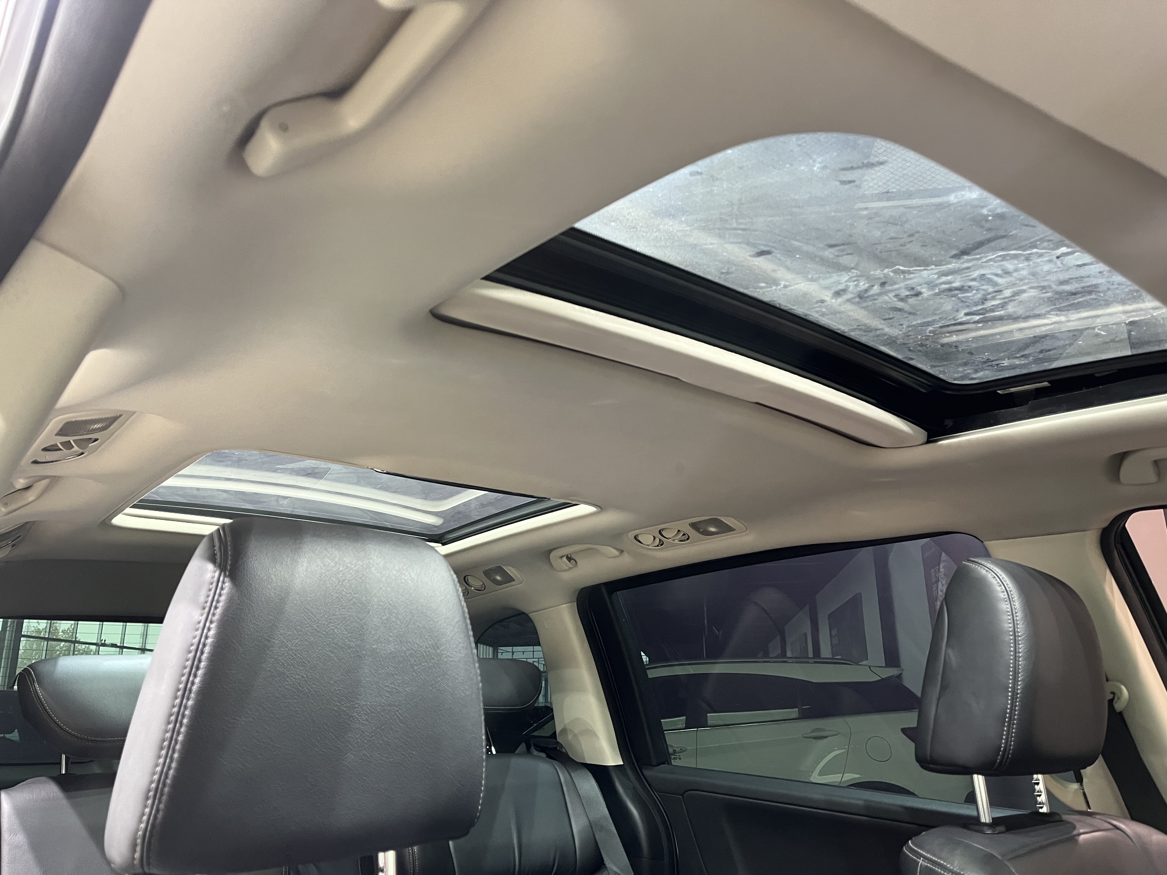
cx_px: 584
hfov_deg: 67.3
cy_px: 438
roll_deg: +1.7
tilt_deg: +16.4
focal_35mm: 26
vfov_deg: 53.1
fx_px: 877
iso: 320
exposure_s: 1/50
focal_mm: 5.1
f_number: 1.6
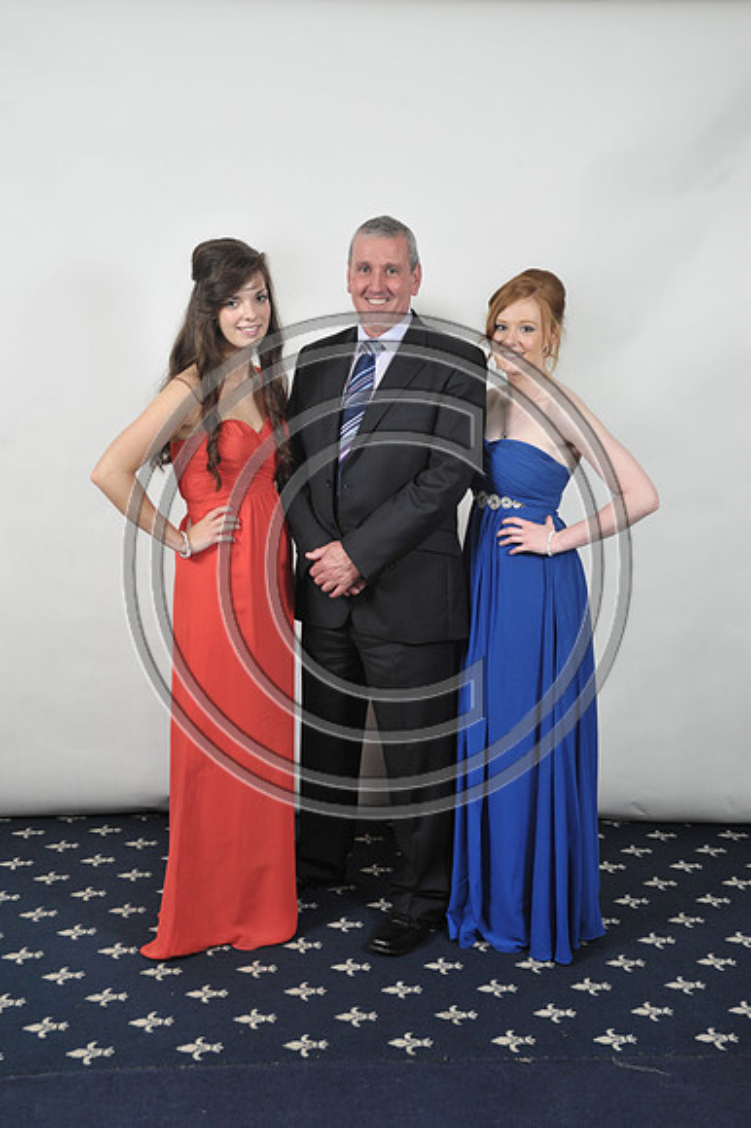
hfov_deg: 31.9
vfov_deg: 46.4
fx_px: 1316
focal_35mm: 42
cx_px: 376
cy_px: 564
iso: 1000
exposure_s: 1/160
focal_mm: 42
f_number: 7.1
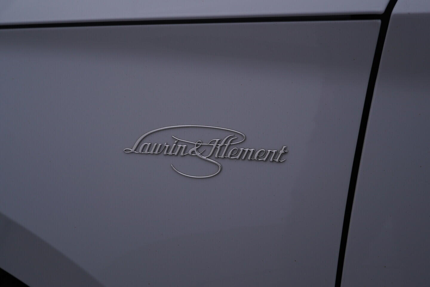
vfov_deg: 36.9
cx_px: 215
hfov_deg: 53.1
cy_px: 144
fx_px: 430
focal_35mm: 36
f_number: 5.6
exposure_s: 1/160
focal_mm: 24
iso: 125
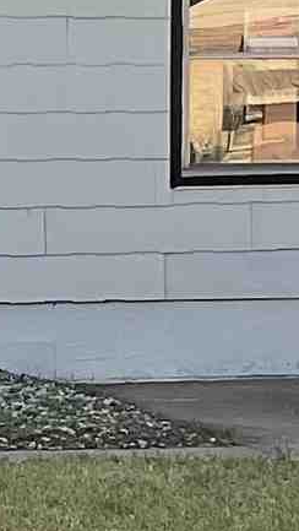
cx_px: -385
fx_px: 3153
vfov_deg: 9.6
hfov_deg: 5.3
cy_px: 310
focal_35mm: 224
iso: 16
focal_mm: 3
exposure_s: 1/412
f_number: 1.8
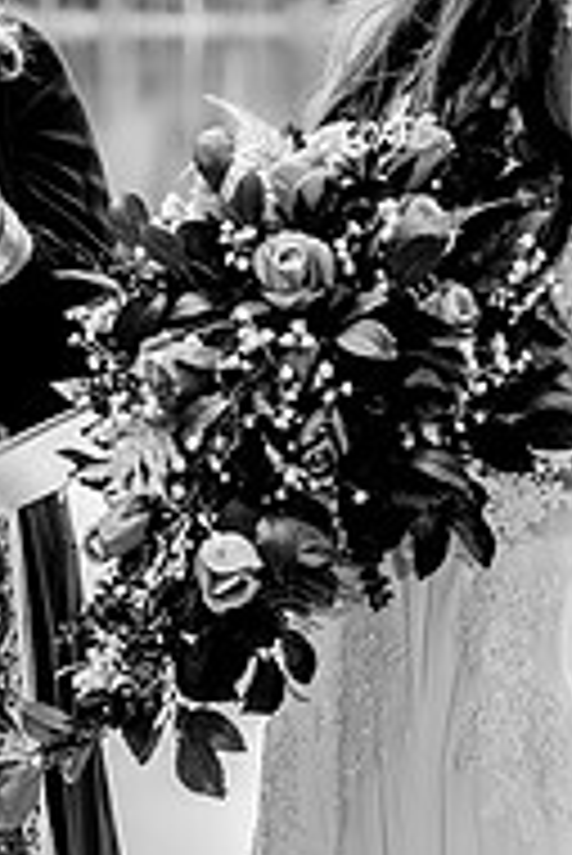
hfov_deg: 8.2
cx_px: -95
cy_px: 382
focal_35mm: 166
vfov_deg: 12.4
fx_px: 3949
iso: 160
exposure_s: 1/200
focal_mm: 70
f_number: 5
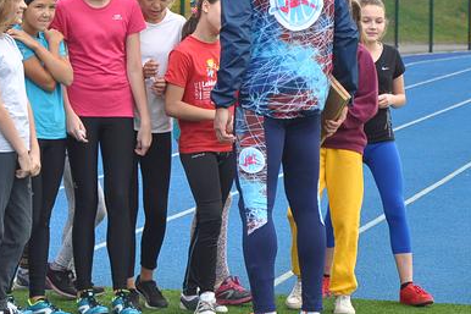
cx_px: 113
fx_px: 3021
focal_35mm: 231
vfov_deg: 5.9
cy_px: 84
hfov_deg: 8.9
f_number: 5
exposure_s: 1/400
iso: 640
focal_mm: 70
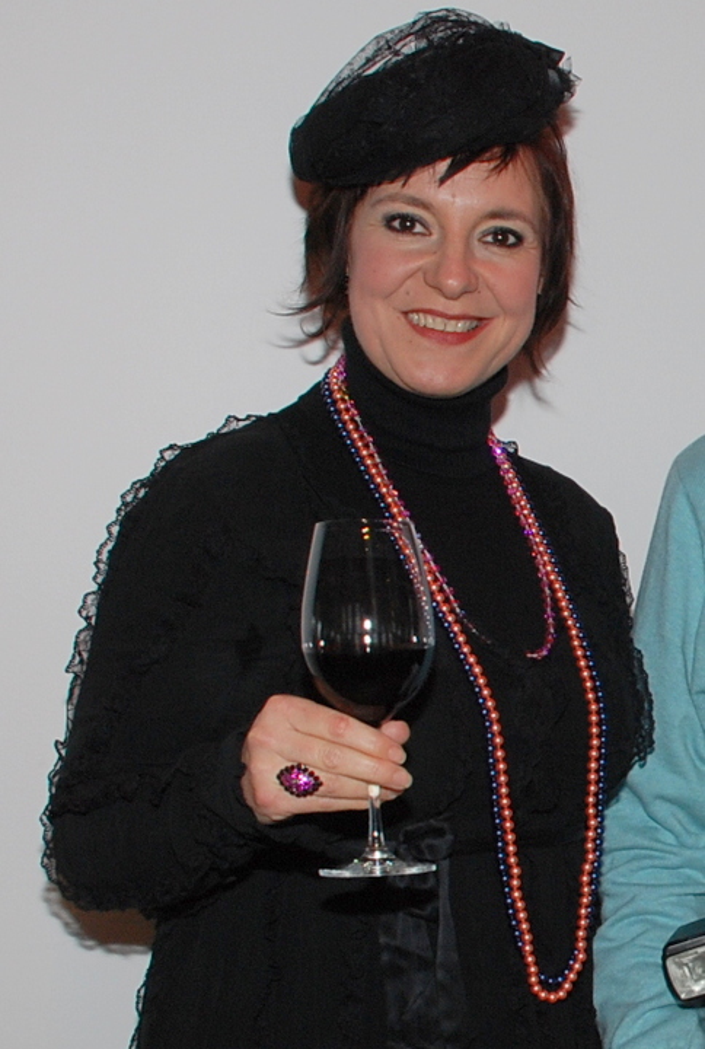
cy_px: 524
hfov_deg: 48.2
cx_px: 352
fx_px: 789
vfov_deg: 67.2
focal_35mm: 27
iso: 320
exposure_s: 1/60
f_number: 5.6
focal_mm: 18
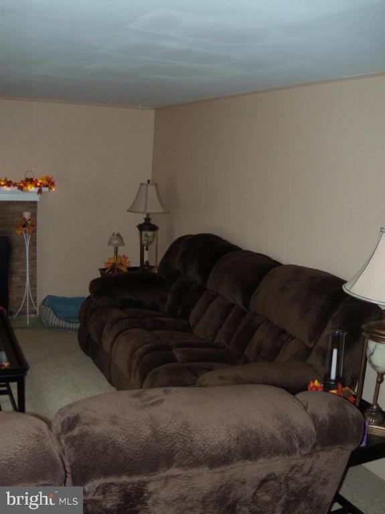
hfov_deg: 39.6
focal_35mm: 36
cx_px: 192
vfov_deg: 51.4
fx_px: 534
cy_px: 257
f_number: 3.6
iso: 200
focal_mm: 6.4
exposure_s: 1/30
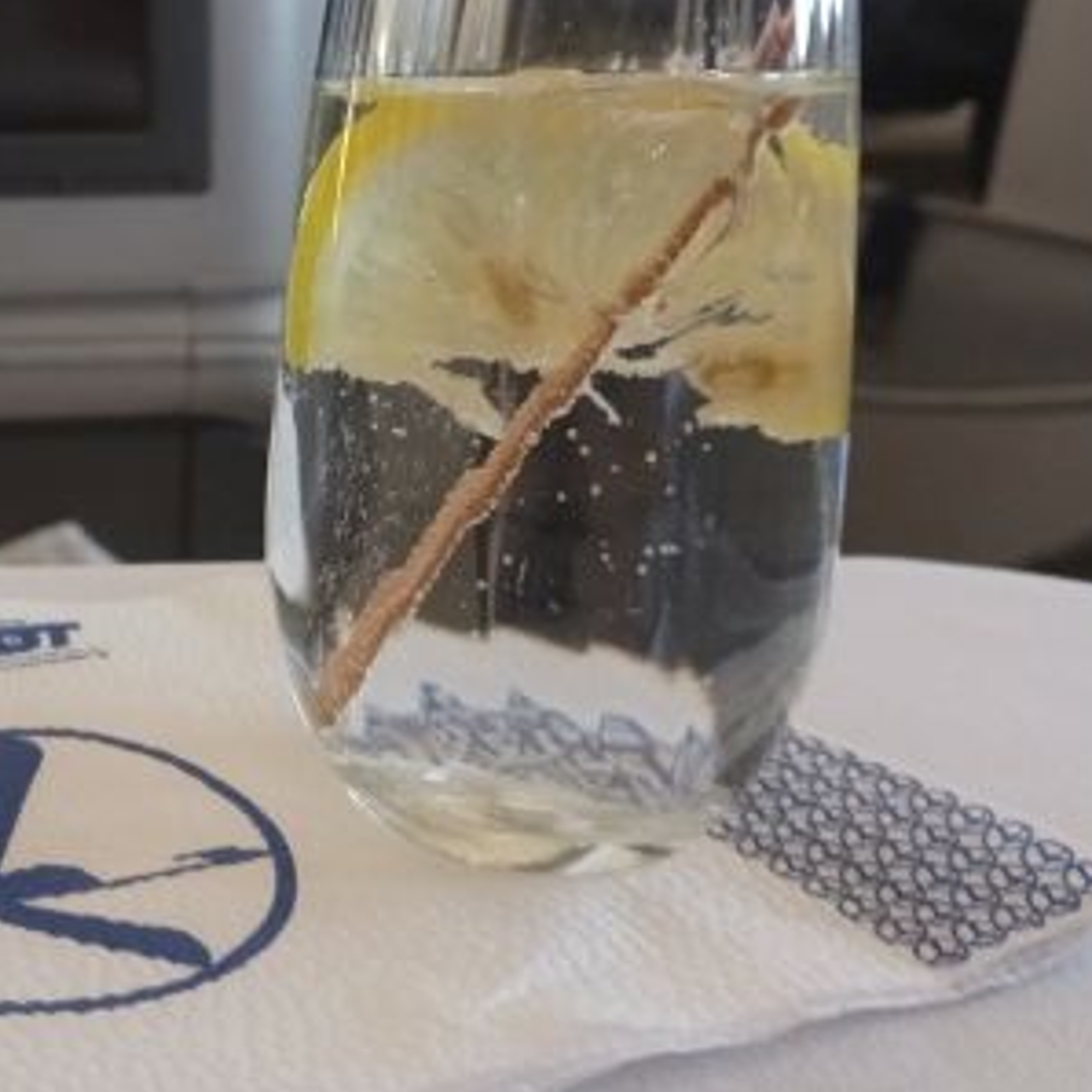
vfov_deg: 35.0
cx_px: 128
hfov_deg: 33.6
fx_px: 1713
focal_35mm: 48
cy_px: 348
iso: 500
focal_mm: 4
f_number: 1.8
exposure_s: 1/20
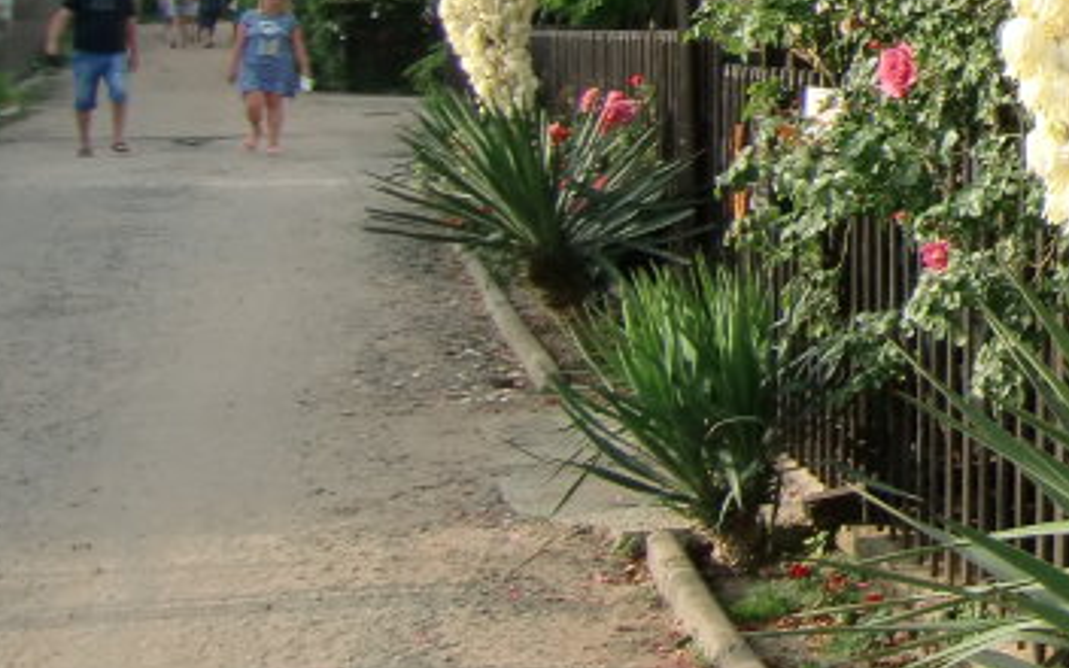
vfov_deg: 17.2
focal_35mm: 74
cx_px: 1531
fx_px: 2156
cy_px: -24
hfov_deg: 23.3
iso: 64
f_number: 3.2
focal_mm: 4.3
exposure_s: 1/250
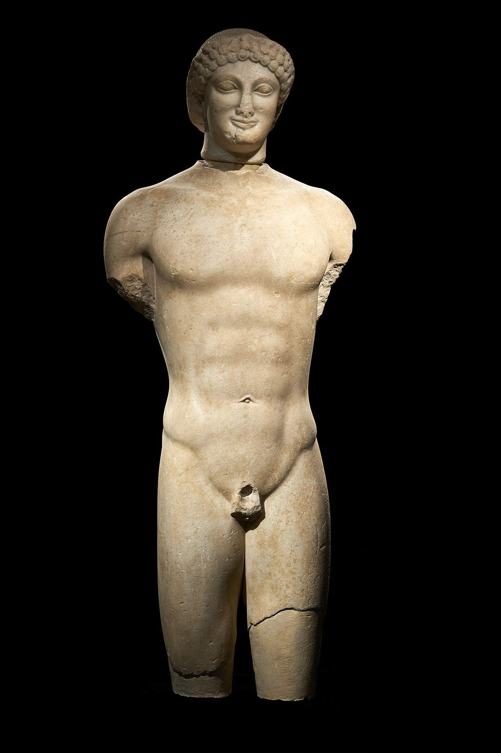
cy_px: 376
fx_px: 1464
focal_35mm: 70
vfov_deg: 28.9
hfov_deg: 19.4
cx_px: 250
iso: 200
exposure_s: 1/6
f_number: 8
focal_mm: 70
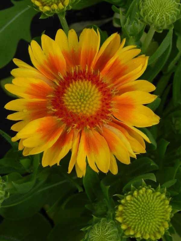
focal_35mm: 105
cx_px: 90
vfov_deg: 18.7
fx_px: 732
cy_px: 120
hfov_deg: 14.1
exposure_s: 1/640
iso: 160
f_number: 4.5
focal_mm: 18.8
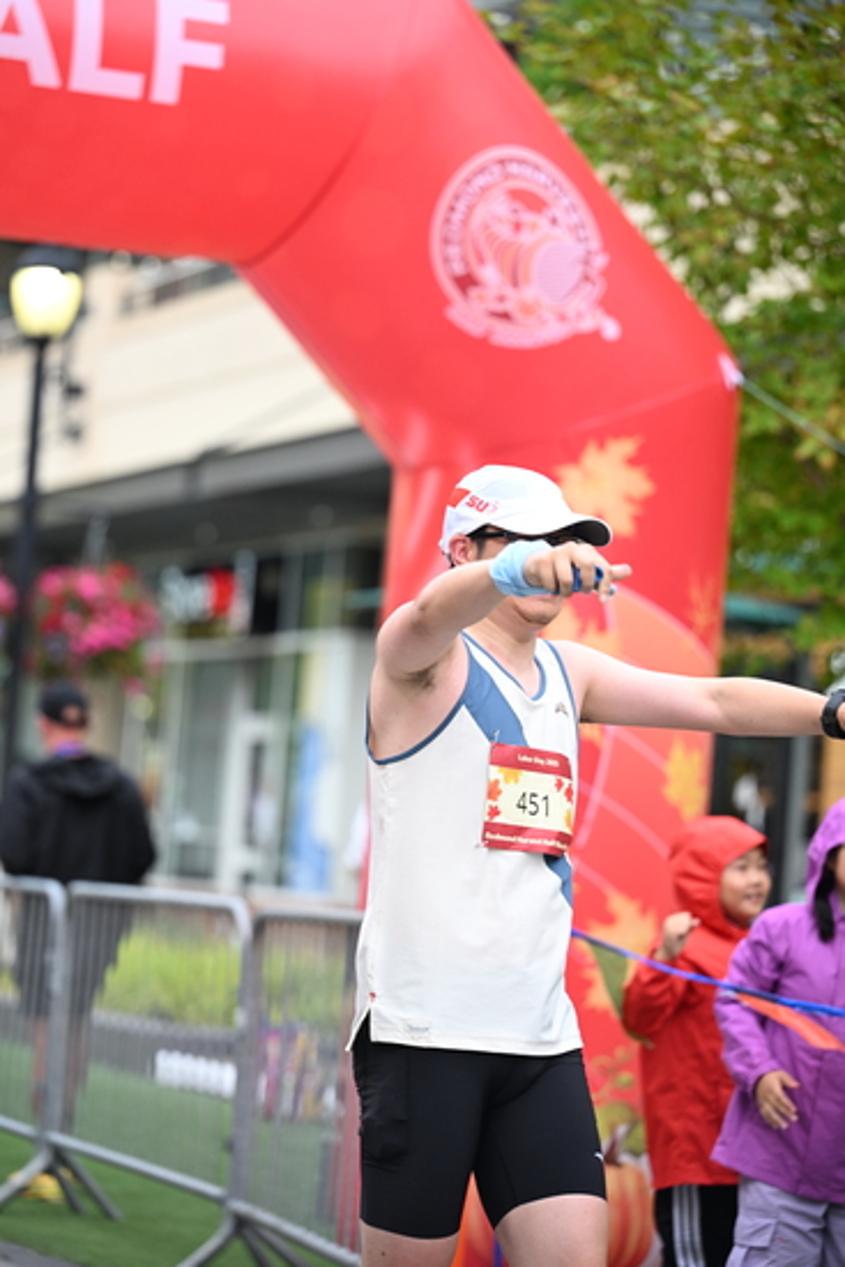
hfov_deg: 11.4
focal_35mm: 120
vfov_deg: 17.1
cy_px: 634
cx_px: 422
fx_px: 4222
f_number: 2.8
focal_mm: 120
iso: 1000
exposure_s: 1/1600
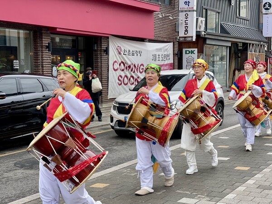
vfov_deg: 22.9
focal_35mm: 64
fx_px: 503
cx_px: 136
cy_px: 102
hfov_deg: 30.3
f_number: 2.2
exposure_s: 1/308
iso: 25
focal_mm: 7.5
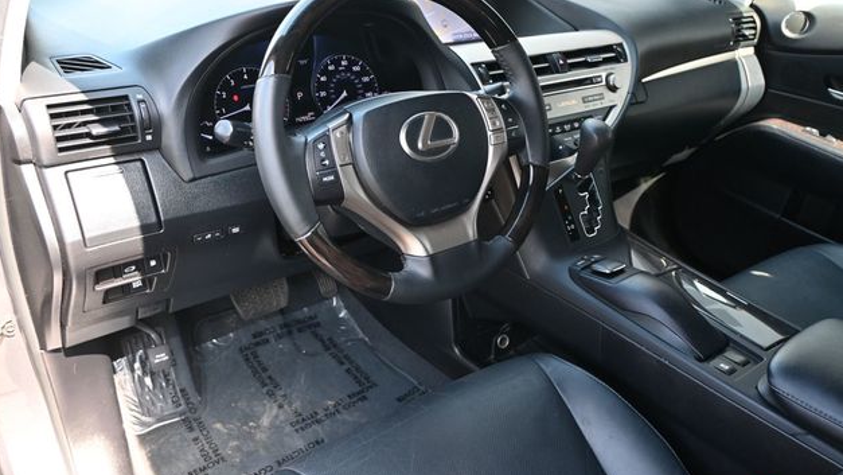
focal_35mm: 31
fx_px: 699
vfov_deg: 37.5
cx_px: 424
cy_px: 219
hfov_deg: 62.2
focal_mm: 19.5
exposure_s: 1/125
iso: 640
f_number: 3.8
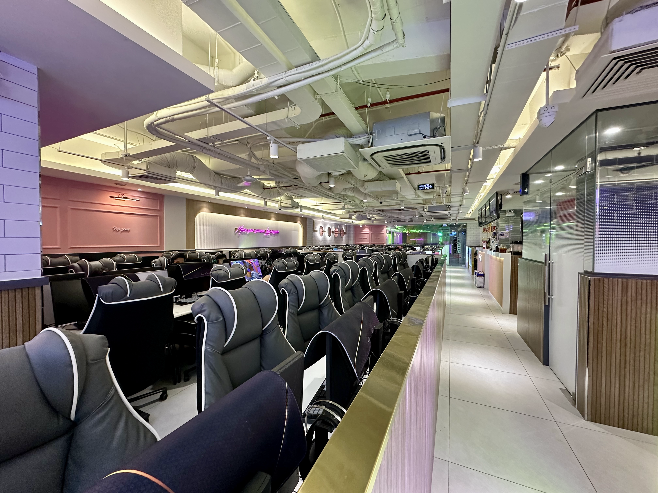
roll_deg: -0.6
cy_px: 246
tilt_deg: -1.2
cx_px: 329
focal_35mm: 14
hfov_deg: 102.1
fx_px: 266
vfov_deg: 85.7
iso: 250
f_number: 2.2
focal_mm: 2.22
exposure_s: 1/100
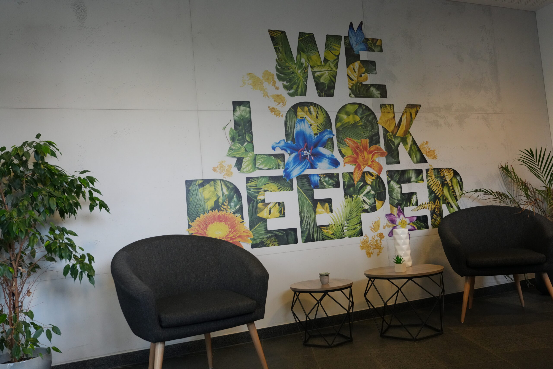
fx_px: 461
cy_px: 184
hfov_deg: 61.9
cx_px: 276
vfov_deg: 43.6
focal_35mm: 30
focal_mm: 30
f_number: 4
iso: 4000
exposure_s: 1/250
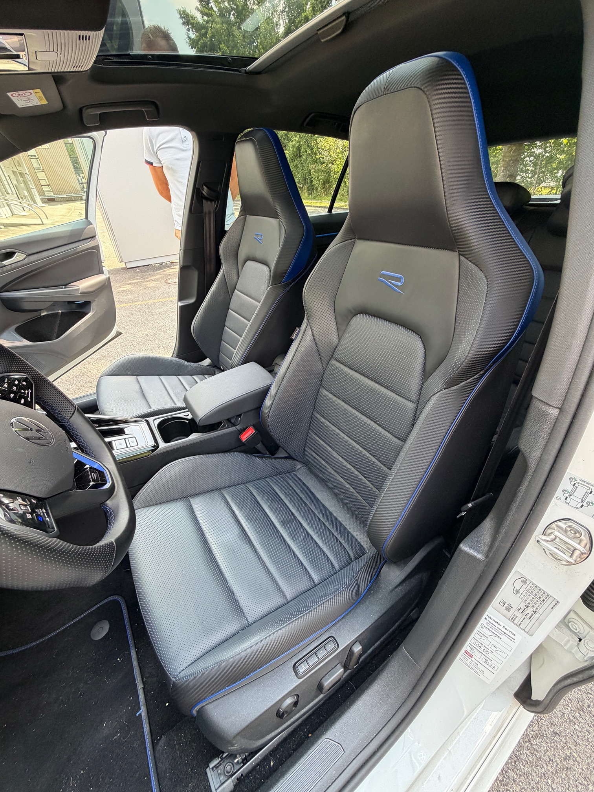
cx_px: 297
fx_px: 320
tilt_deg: -34.5
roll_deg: +4.0
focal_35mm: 14
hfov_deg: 85.7
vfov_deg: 102.1
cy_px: 396
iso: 200
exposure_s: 1/121
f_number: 2.2
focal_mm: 2.22
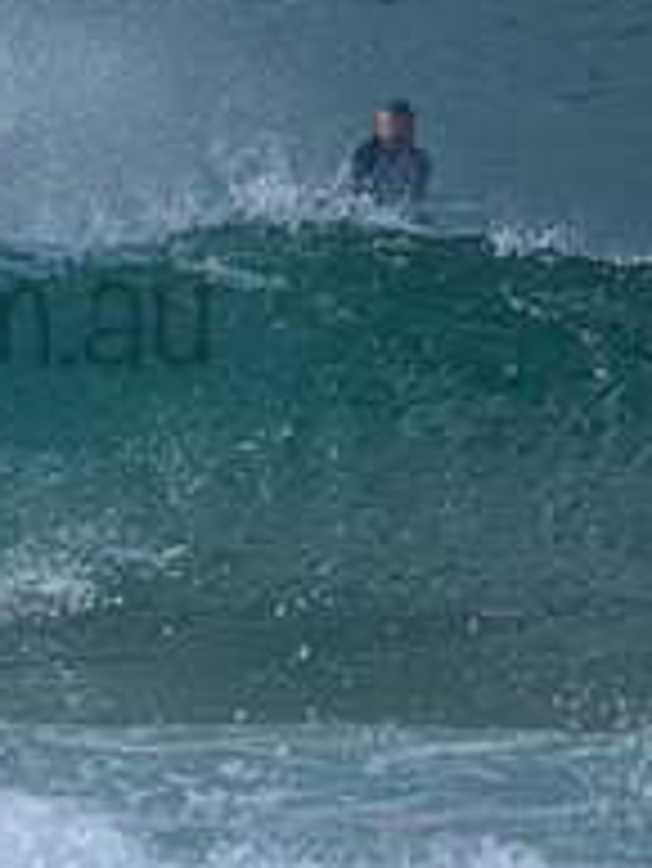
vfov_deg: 1.3
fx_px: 36851
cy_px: 263
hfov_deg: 1.0
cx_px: -265
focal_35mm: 1469
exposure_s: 1/2000
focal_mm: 500
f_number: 5.6
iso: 250
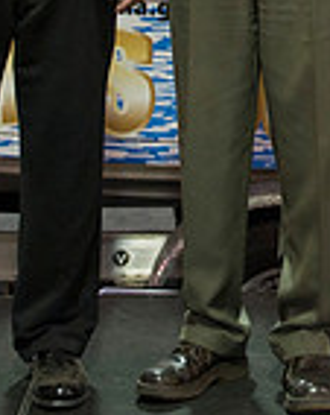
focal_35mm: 118
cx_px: 458
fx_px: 1445
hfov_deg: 12.5
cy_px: -133
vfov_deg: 15.5
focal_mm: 27
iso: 800
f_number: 2.8
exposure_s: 1/50
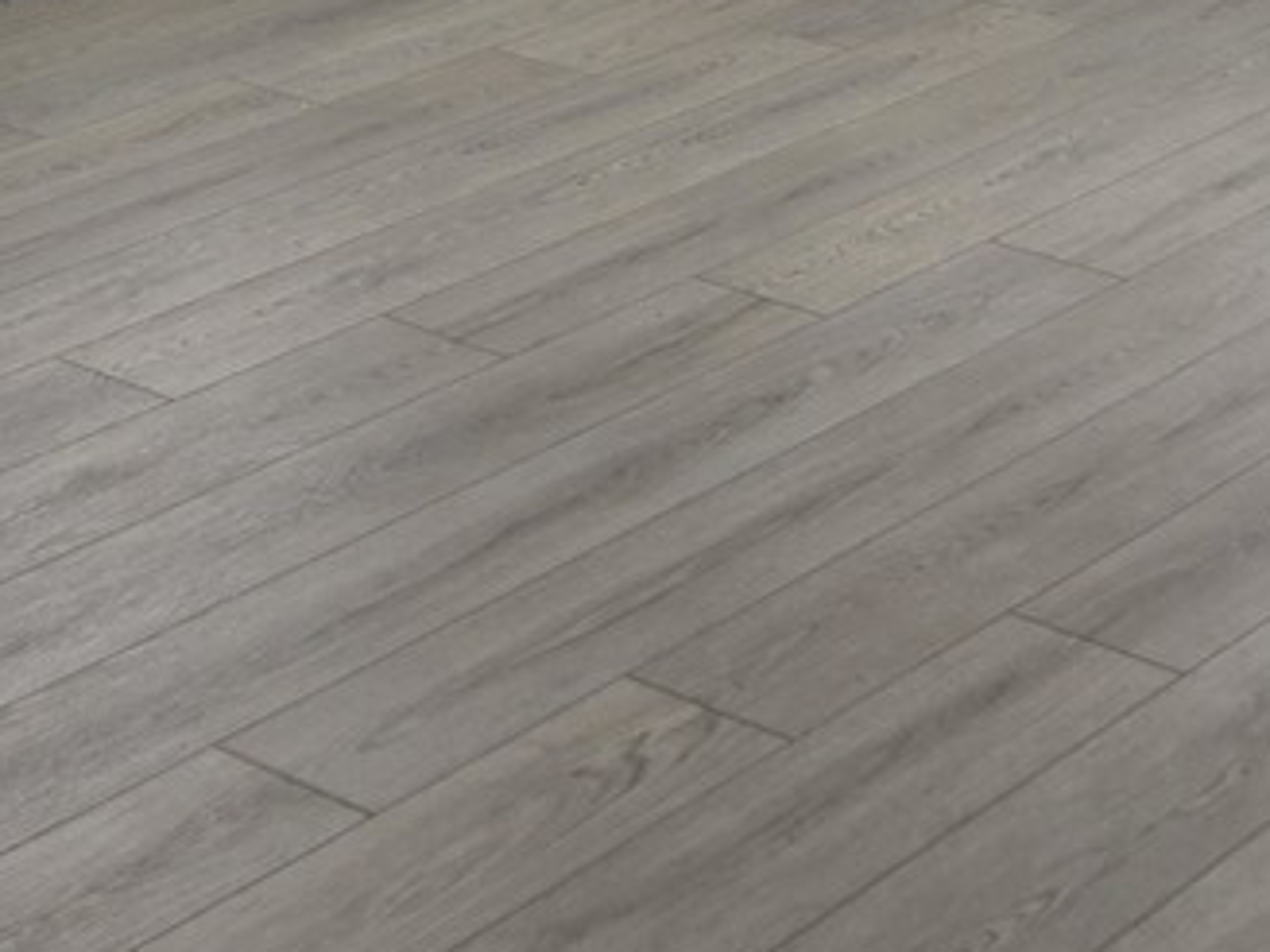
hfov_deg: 19.4
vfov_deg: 13.2
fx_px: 3706
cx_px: 856
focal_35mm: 101
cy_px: -743
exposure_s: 1/180
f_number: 1.8
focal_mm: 5.4
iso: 50
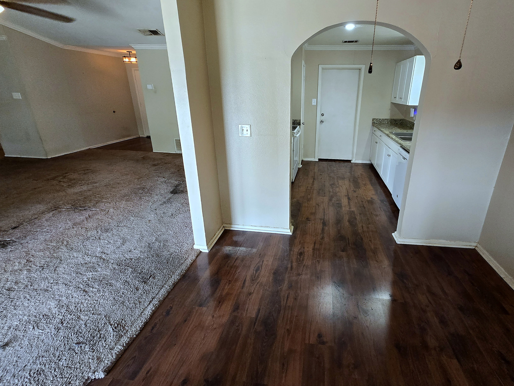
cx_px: 300
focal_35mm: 16
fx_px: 238
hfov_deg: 93.6
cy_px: 177
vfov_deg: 78.0
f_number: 2.2
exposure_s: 1/60
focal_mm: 1.7
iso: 160
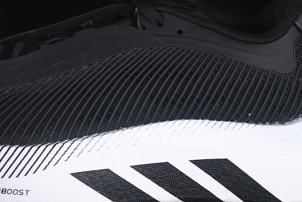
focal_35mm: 84
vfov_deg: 16.3
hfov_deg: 24.2
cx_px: 156
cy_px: 97
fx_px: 705
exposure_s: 1/50
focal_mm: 50
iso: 160
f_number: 6.3
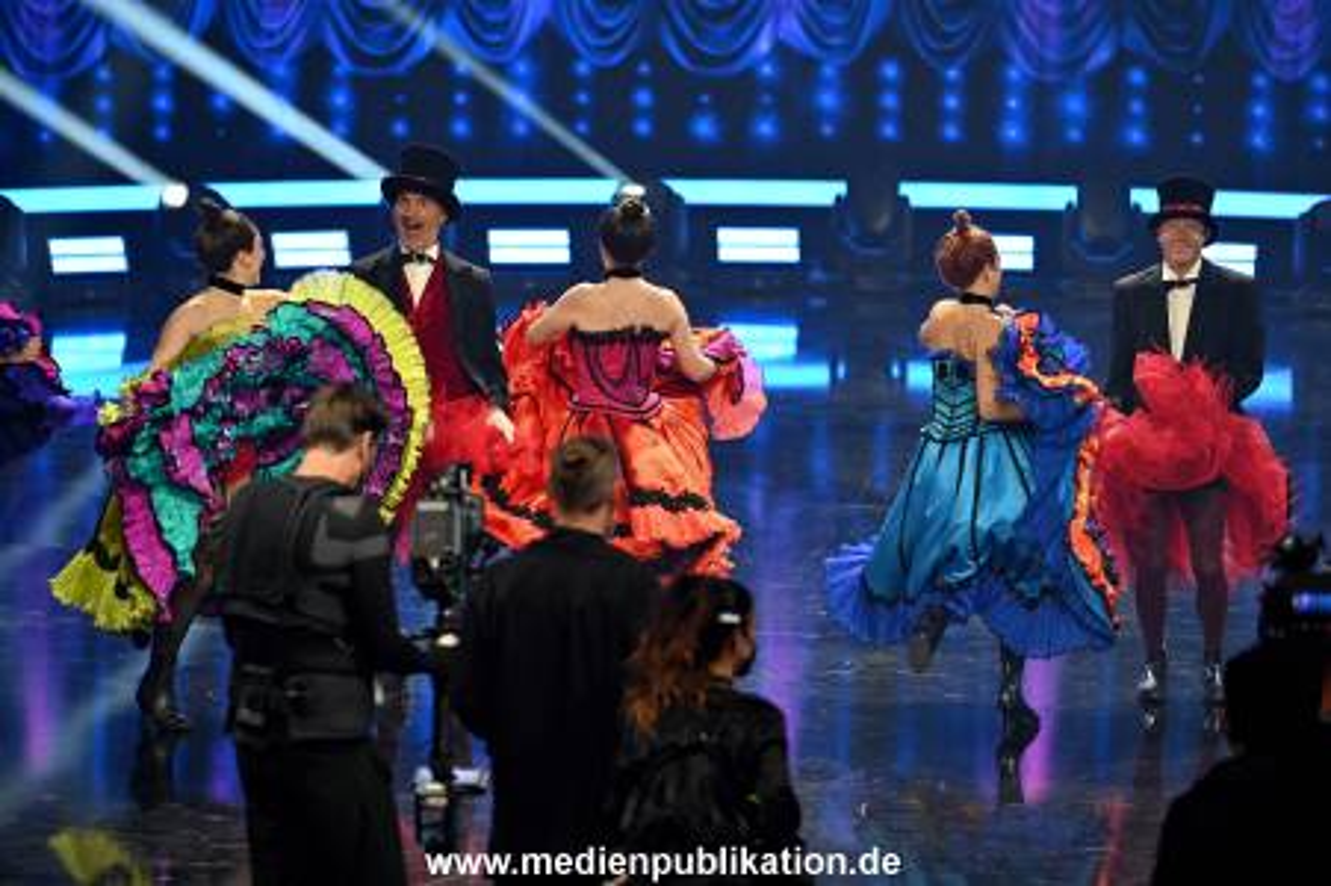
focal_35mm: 260
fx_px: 9605
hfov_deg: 7.9
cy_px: 443
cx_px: 666
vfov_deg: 5.3
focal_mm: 260
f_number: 4
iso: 3200
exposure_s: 1/200
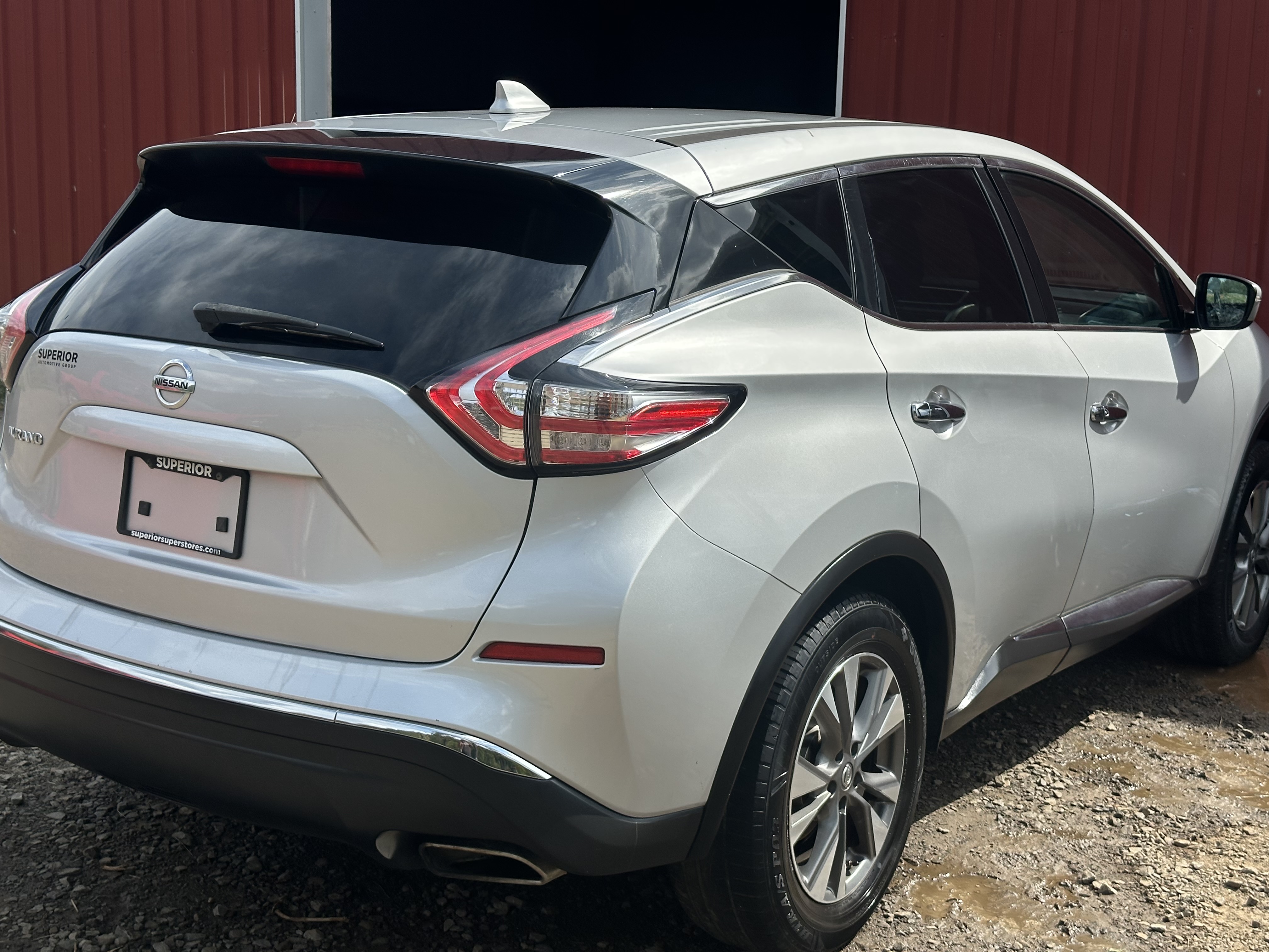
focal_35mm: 48
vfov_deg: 30.3
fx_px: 1760
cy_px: 476
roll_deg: -1.5
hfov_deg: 39.7
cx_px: 634
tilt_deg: -8.6
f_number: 1.78
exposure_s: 1/4184
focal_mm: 6.86
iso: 64
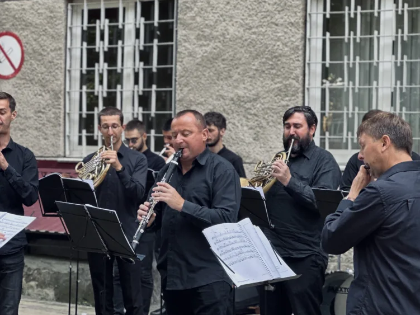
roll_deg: -2.6
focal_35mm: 105
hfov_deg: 18.7
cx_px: 187
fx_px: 1274
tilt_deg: +1.6
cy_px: 142
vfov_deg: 14.1
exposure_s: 1/121
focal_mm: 9
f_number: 2.8
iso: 64
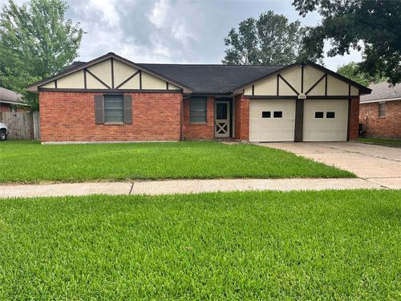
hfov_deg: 67.3
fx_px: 301
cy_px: 150
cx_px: 200
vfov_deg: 53.1
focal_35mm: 26
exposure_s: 1/845
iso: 50
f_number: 1.6
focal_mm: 5.1
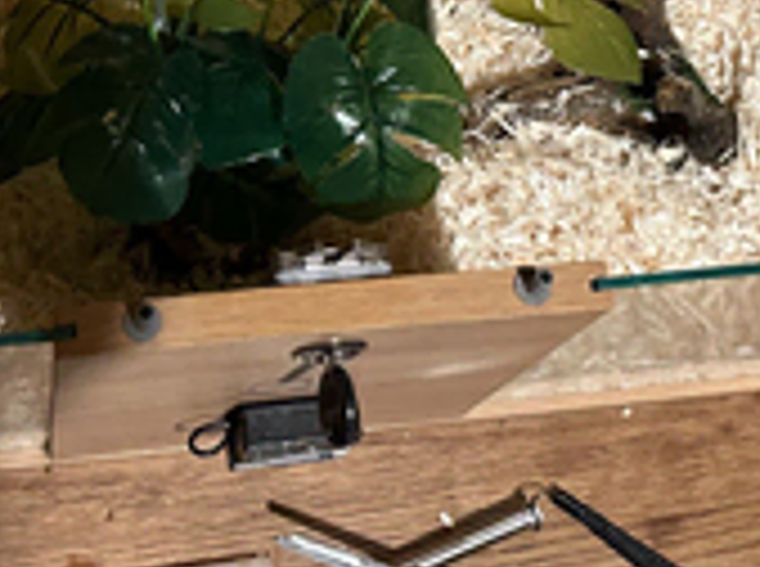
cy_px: -191
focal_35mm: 67
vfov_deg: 19.9
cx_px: 290
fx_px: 1468
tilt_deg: -56.7
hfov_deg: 28.9
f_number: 1.78
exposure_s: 1/33
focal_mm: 6.86
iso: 800
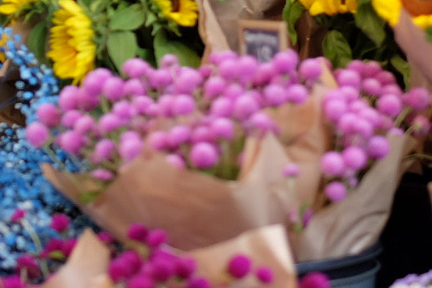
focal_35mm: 251
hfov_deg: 8.2
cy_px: -32
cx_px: 229
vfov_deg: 5.5
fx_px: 3013
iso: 320
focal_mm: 56
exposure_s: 1/1800
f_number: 1.2
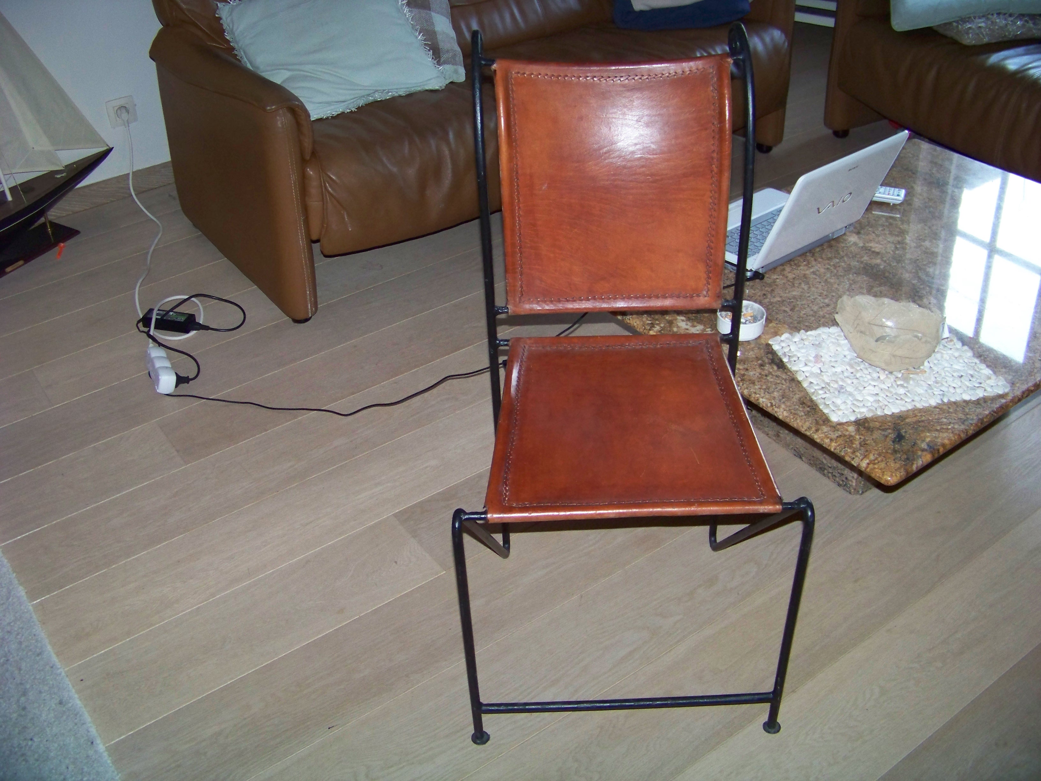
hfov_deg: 51.4
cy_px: 390
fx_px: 1083
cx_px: 520
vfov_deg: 39.7
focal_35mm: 36
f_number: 2.8
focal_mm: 5.85
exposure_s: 1/30
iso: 200
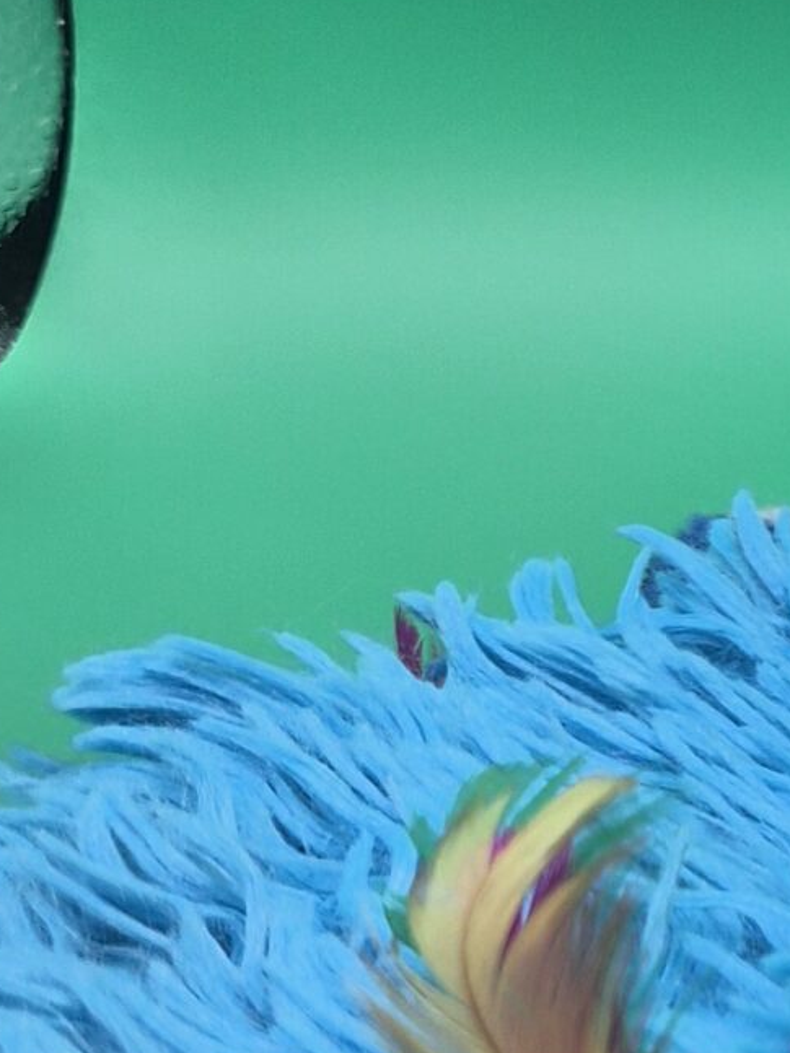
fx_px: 2770
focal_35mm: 91
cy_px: 732
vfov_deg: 21.4
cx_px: 1539
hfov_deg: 13.9
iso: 80
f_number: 1.8
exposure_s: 1/640
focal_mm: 5.4
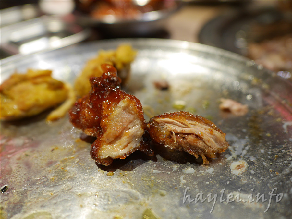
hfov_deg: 60.0
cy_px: 110
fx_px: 253
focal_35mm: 30
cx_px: 146
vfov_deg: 46.8
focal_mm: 15
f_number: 2
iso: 200
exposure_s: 1/125
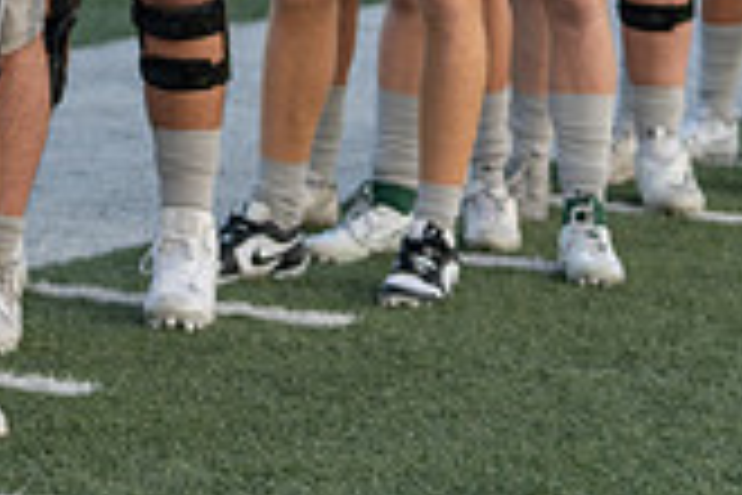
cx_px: -4
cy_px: -358
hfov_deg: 7.8
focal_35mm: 264
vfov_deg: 5.1
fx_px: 5441
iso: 200
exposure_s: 1/320
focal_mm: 75
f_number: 2.8
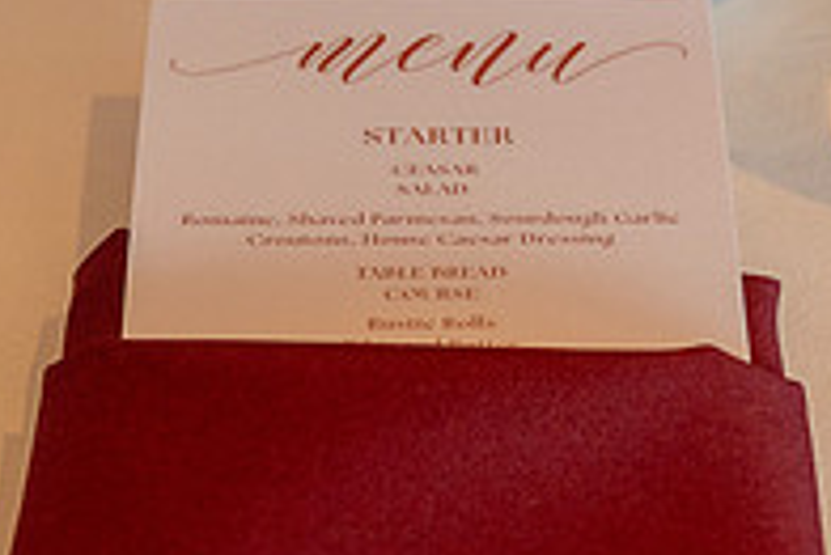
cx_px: 382
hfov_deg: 16.5
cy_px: 676
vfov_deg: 10.9
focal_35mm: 124
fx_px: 2864
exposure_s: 1/160
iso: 1000
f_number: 4
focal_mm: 42
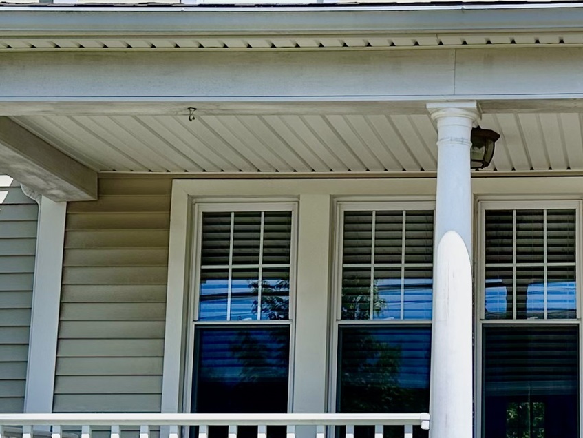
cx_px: 517
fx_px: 1466
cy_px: 199
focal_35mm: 87
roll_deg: -0.7
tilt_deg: +12.2
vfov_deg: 17.0
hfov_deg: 22.0
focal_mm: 6.86
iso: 80
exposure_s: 1/5000
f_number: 1.78
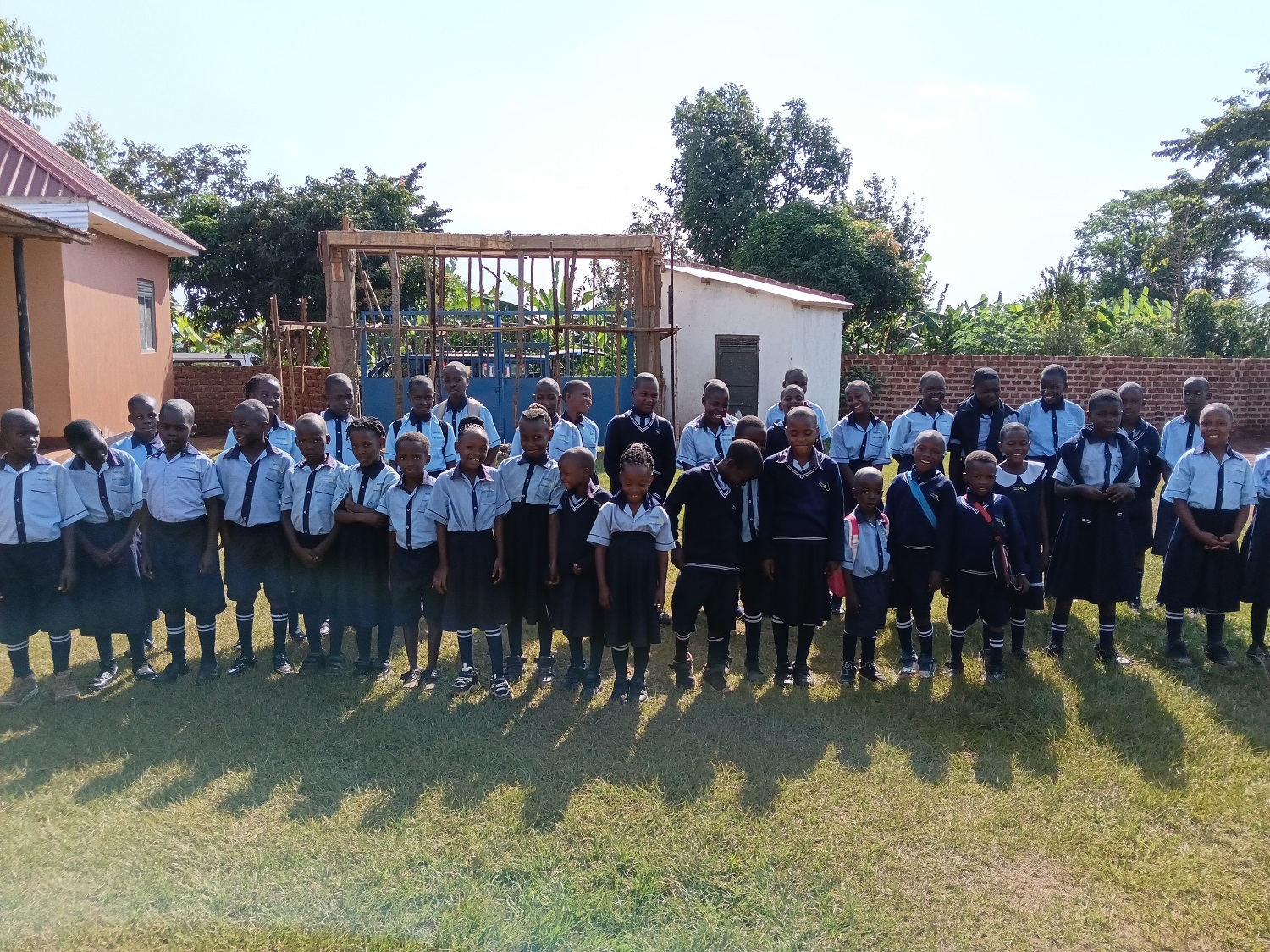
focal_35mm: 27
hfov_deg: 65.3
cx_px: 635
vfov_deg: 51.4
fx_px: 991
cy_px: 476
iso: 64
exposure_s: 1/700
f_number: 1.4
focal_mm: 3.98
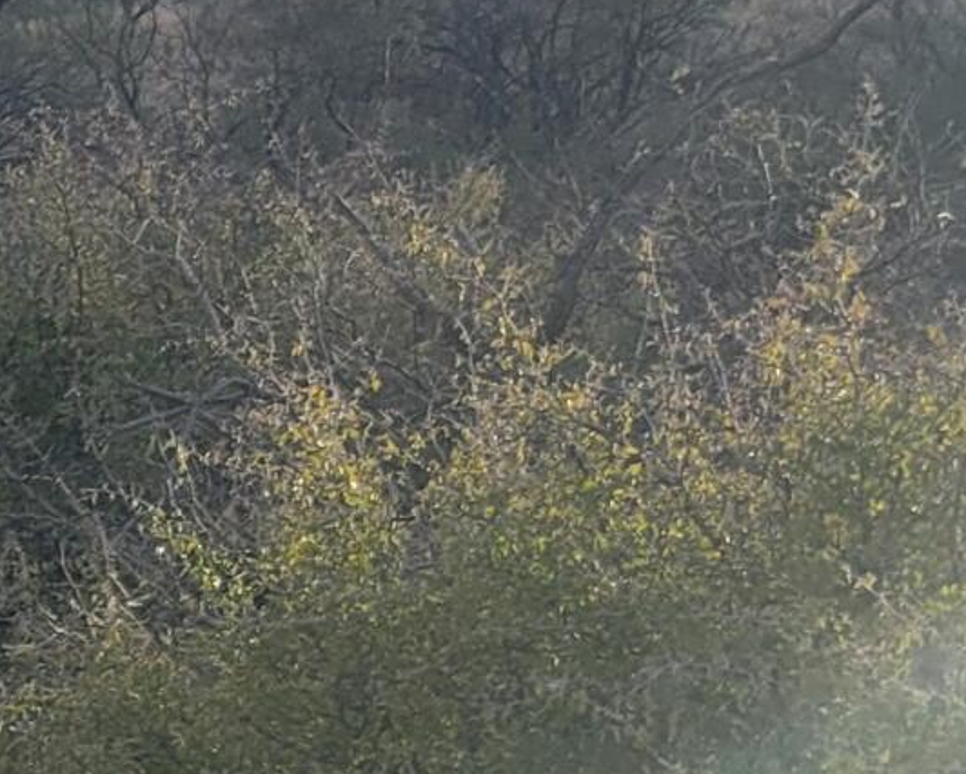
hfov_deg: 10.8
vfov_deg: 10.8
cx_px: -1554
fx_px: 4090
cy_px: 511
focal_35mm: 143
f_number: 1.8
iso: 40
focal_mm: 5.4
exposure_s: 1/1623
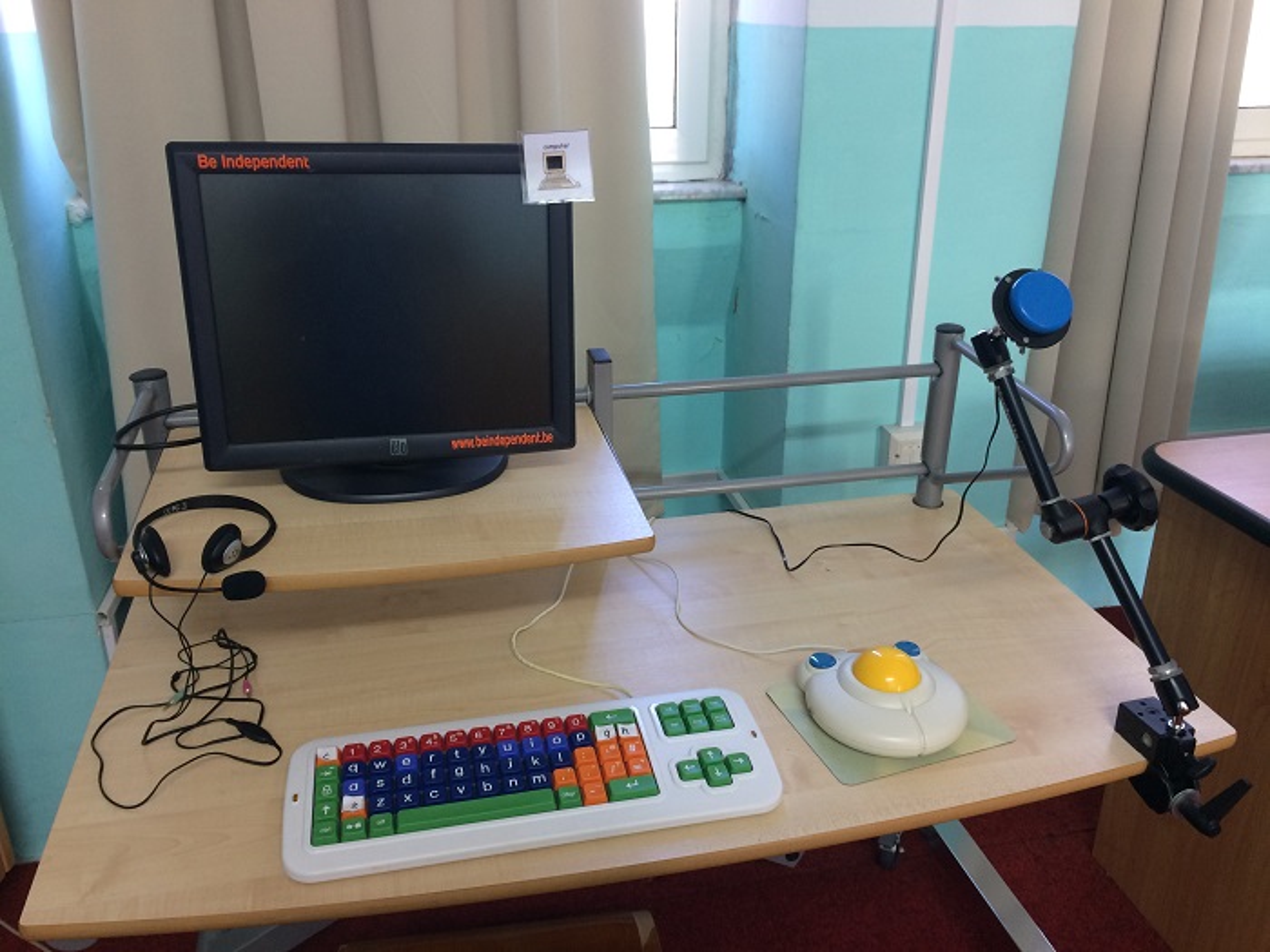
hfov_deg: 61.7
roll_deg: -1.6
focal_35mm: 29
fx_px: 1064
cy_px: 476
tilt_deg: -24.4
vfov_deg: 48.2
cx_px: 635
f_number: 2.2
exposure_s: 1/33
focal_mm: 4.15
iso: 125
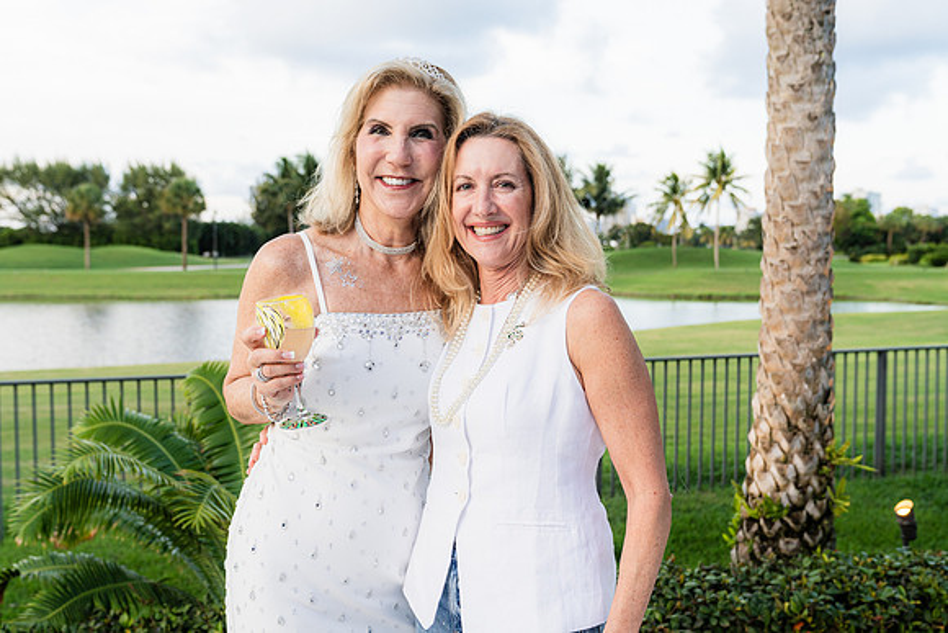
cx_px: 474
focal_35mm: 36
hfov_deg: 52.6
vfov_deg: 36.5
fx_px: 959
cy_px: 316
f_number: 4.5
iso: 400
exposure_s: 1/125
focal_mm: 36
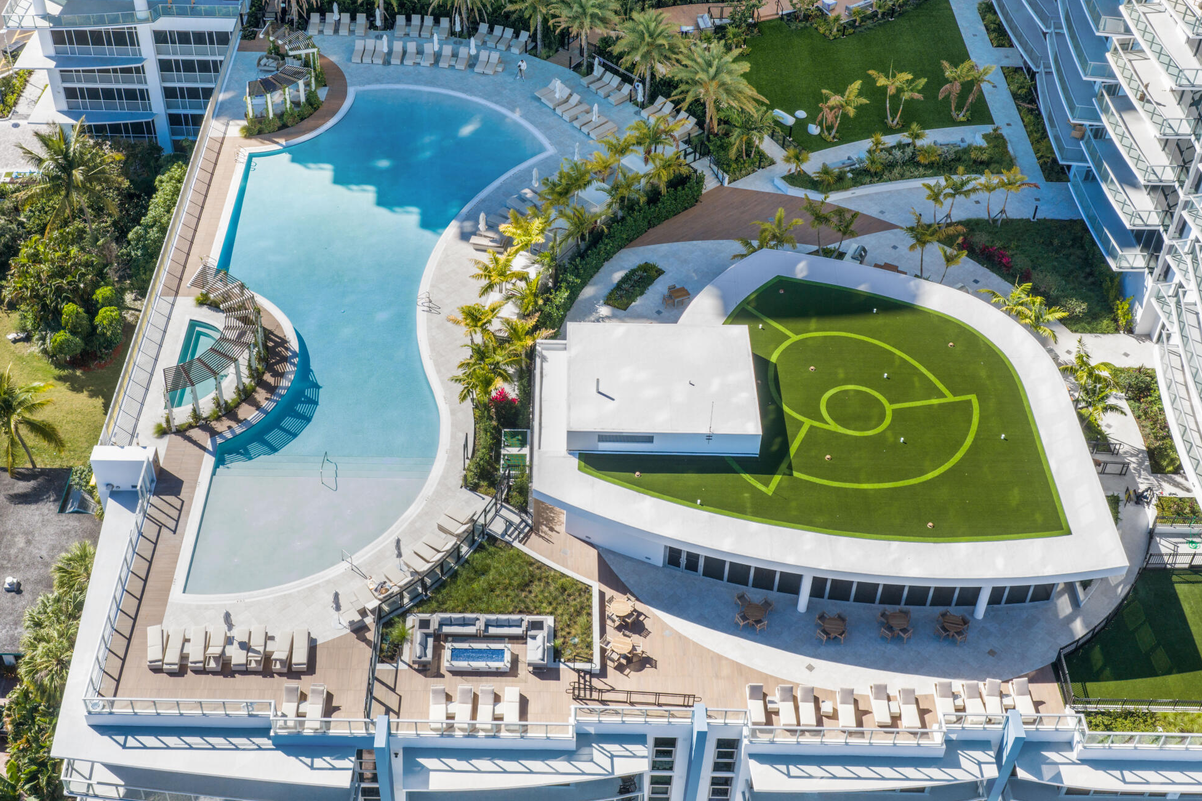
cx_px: 547
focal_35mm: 43
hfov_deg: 45.4
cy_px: 269
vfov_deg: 31.0
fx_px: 1436
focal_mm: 14.45
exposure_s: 1/200
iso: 100
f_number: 5
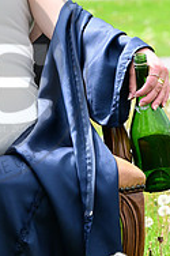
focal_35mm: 417
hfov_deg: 3.3
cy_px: 68
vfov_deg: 4.9
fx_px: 2959
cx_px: -36
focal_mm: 135
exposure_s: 1/800
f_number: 9
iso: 1000
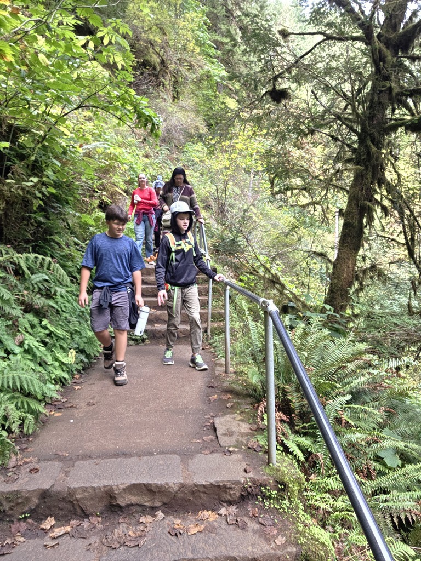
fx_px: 405
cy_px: 280
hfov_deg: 54.9
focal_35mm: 25
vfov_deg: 69.4
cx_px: 210
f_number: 2.2
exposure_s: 1/120
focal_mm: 3.3
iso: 125
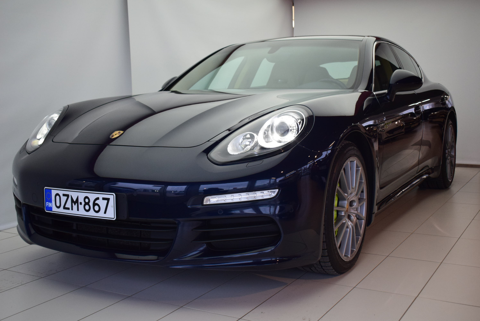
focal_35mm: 44
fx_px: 580
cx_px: 240
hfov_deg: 44.9
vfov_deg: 30.9
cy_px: 160
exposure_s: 1/400
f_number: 4.2
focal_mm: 29
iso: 1600
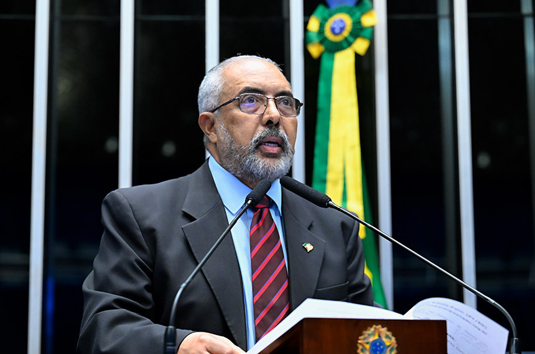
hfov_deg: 22.2
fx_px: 1365
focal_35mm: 92
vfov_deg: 14.8
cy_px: 177
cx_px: 268
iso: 6400
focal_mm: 92
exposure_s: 1/125
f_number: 4
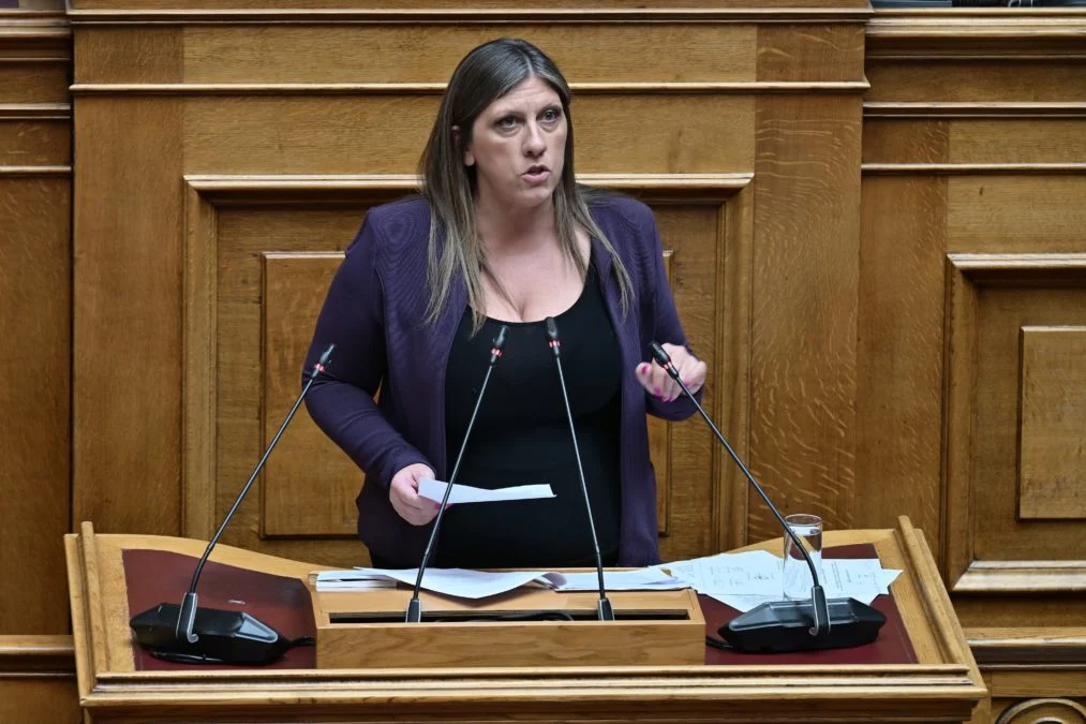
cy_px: 362
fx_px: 9953
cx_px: 543
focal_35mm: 330
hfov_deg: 6.2
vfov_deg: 4.2
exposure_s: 1/250
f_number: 6
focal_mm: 330
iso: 1000
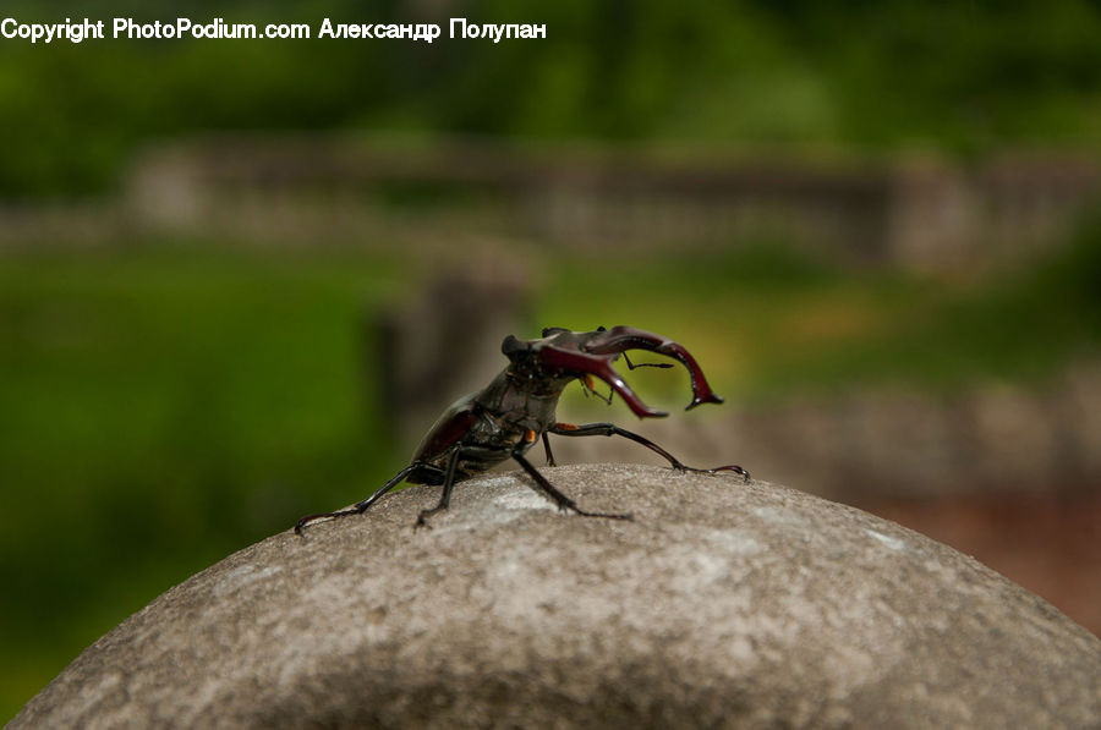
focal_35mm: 99
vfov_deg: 13.8
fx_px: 3023
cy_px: 365
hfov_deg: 20.6
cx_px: 550
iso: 200
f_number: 5.6
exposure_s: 1/60
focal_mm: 66
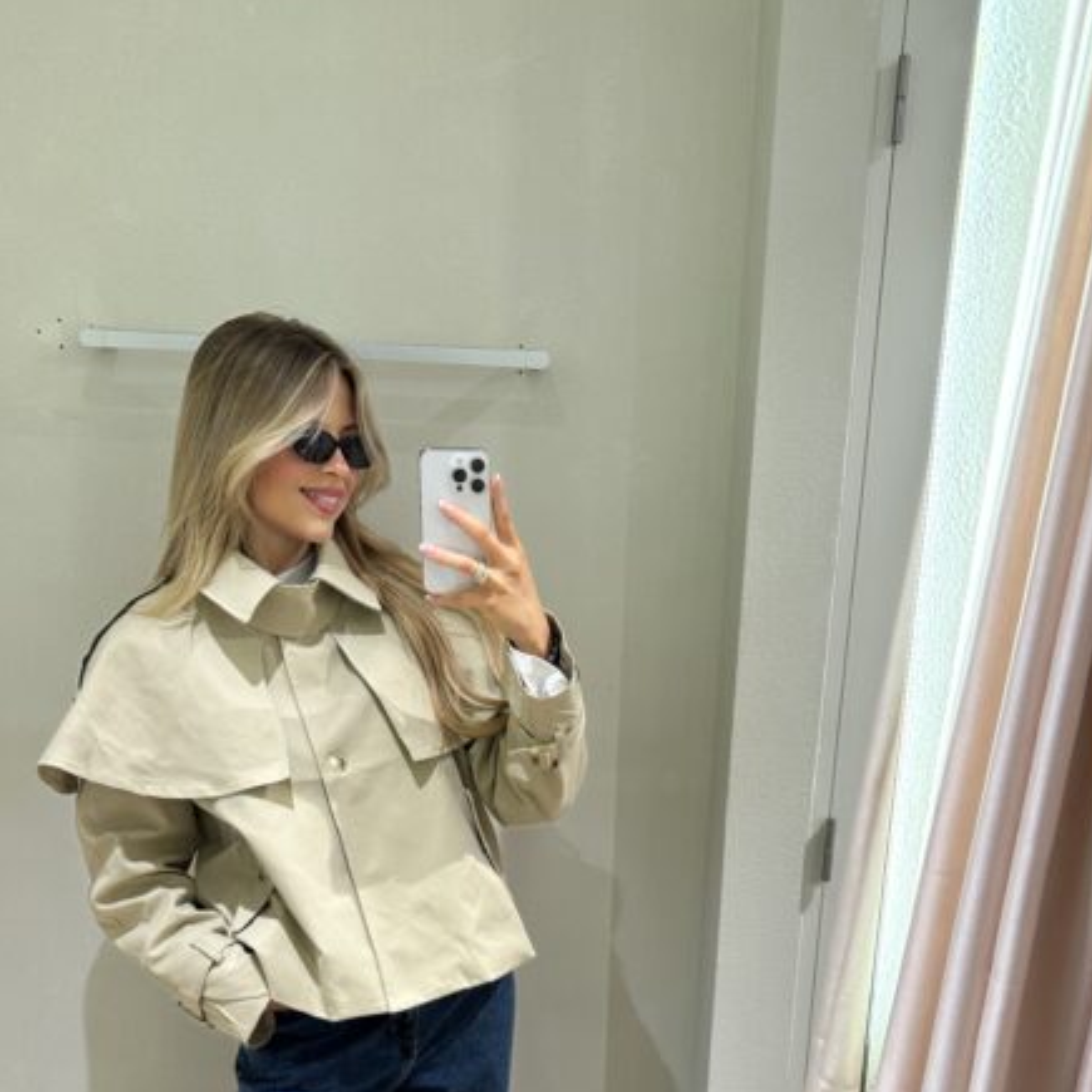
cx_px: 630
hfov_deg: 42.7
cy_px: 979
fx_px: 1392
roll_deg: -2.7
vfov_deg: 39.8
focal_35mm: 39
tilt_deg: -18.6
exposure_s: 1/100
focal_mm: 6.86
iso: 100
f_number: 1.78
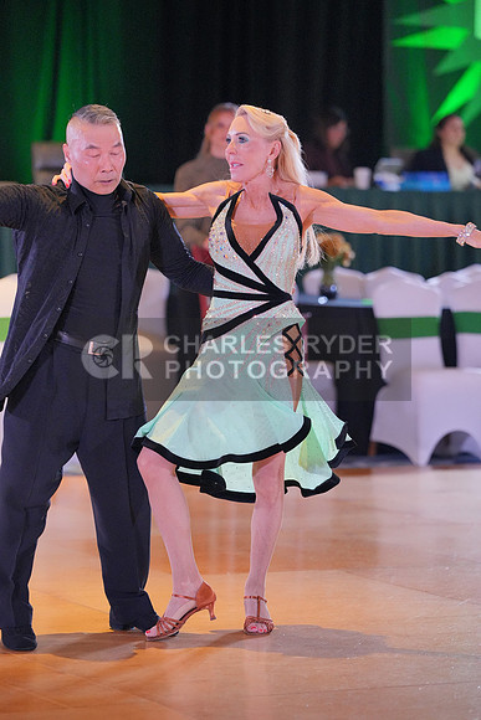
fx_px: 3184
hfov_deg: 8.6
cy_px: 360
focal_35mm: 159
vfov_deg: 12.9
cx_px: 240
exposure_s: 1/500
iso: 6400
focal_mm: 159
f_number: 3.5
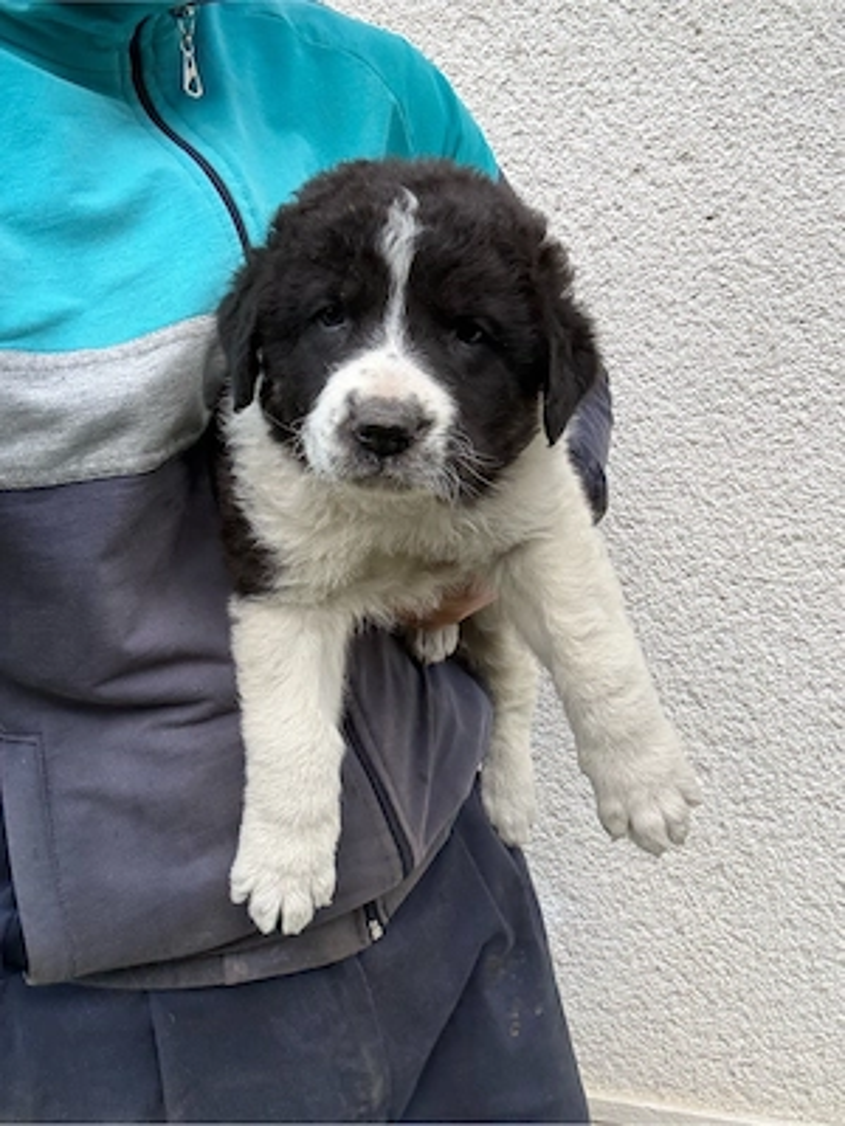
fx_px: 976
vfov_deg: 60.0
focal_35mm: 30
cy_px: 563
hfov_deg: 46.8
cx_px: 422
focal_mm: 2.69
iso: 20
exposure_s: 1/122
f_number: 1.9
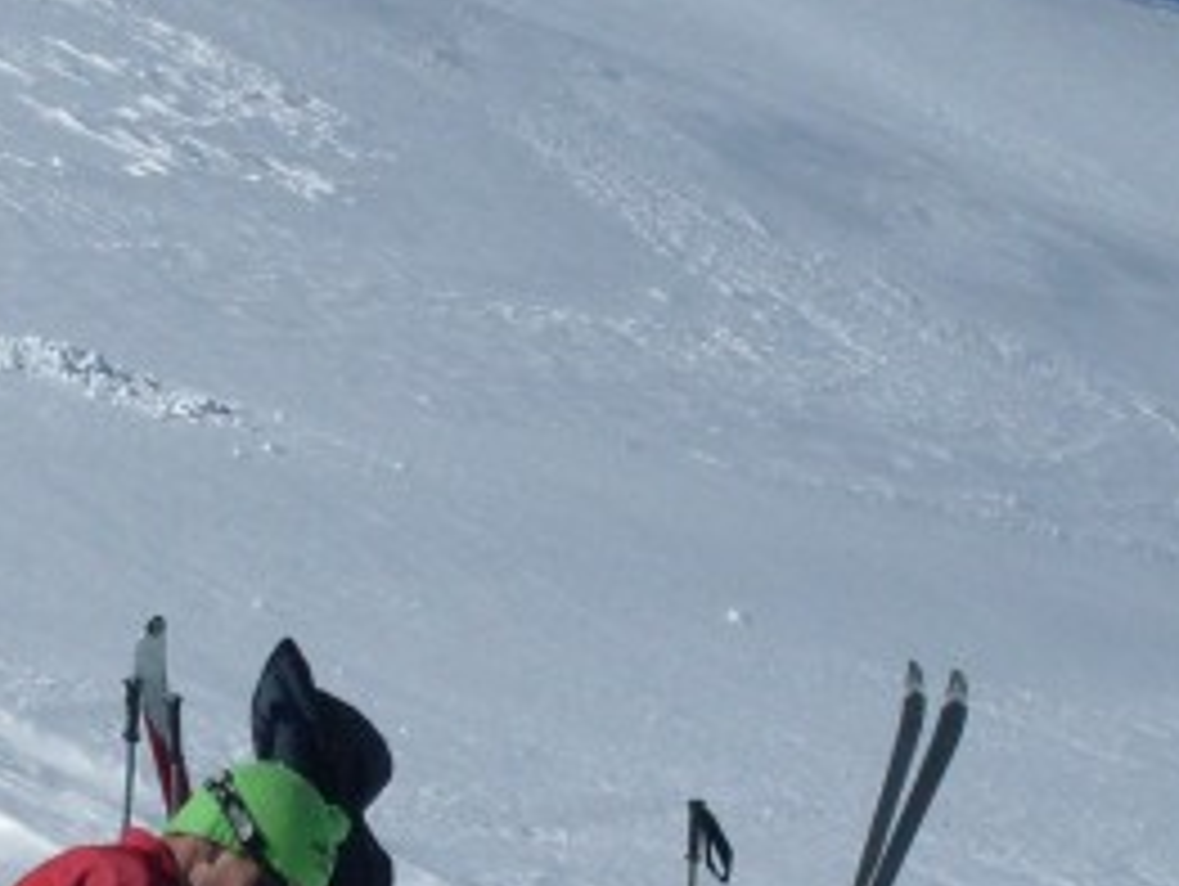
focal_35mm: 116
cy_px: 985
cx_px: 522
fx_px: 3955
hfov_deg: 17.0
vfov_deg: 12.6
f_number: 8.4
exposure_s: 1/1000
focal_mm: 6.3
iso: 100
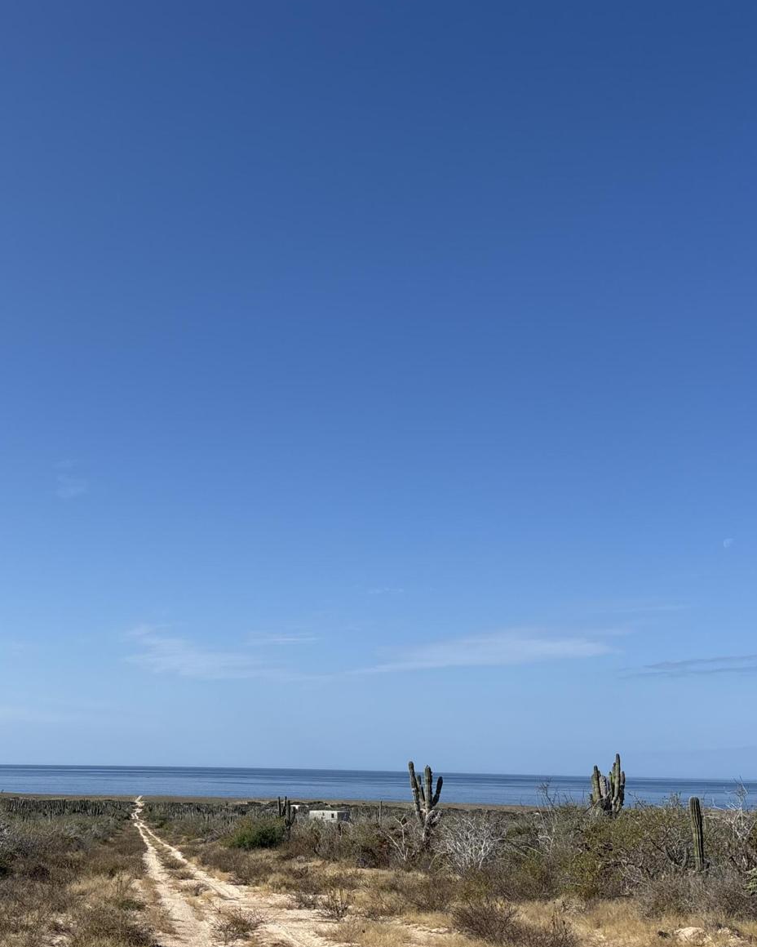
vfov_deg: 43.7
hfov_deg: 35.3
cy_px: 554
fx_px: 1176
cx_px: 247
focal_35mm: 42
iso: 50
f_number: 1.6
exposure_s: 1/5076
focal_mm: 5.96
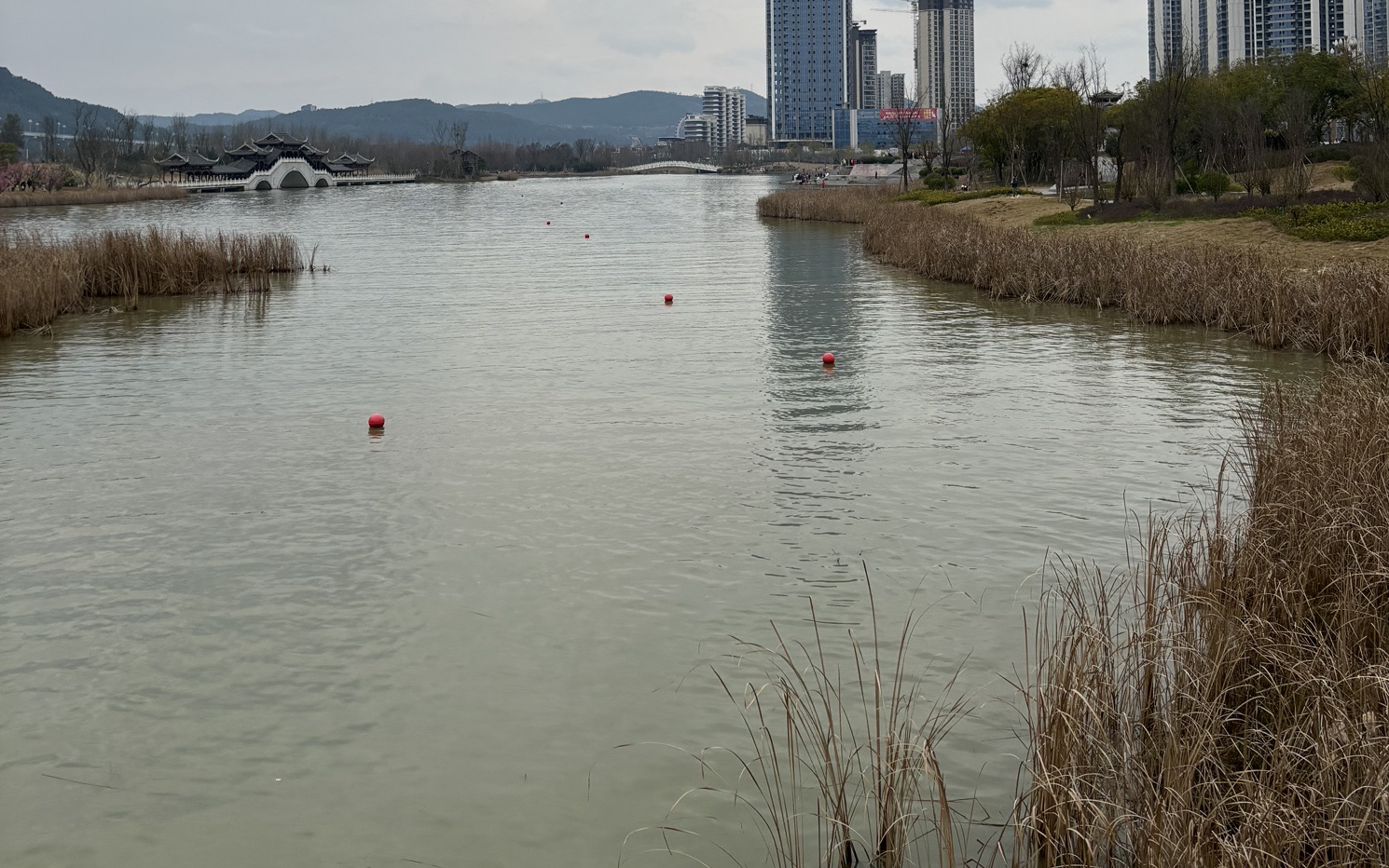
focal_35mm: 37
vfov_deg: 32.9
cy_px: 107
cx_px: 698
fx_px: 1401
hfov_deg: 52.7
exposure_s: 1/3021
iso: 50
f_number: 1.6
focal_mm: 5.96
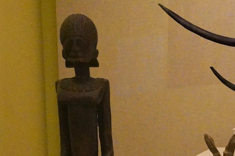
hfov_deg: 10.7
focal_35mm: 177
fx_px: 1155
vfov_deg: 7.7
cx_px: 450
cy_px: 163
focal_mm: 43
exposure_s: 1/100
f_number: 5.6
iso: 12800
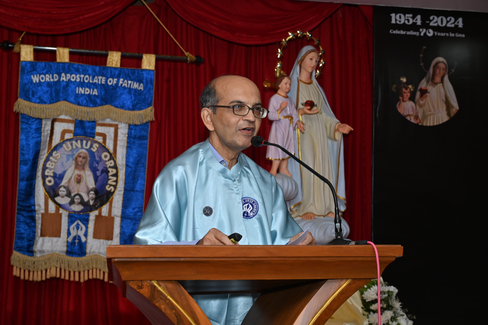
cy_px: 162
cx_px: 244
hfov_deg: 32.4
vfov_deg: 21.9
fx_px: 840
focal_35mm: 62
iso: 500
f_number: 8
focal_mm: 62
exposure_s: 1/160
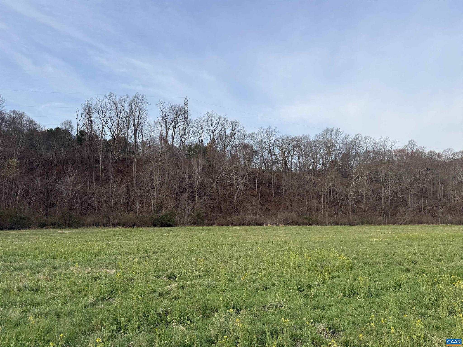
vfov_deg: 56.8
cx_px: 232
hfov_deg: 71.6
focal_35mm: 24
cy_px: 174
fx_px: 321
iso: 80
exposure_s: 1/2370
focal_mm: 6.76
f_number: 1.78
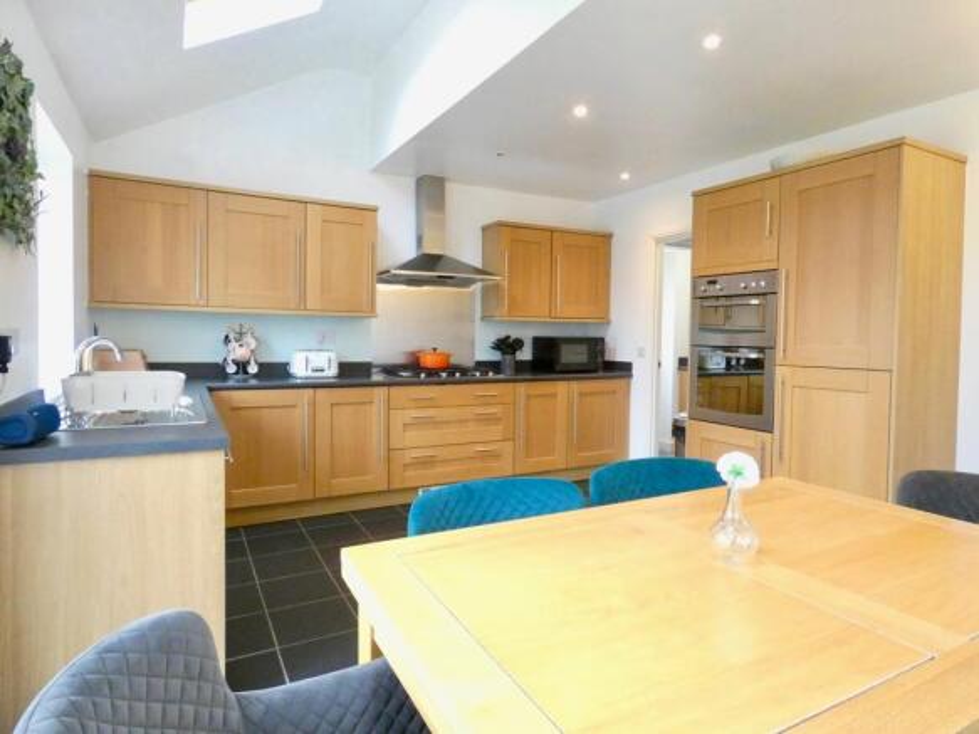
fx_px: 566
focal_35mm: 20
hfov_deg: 81.8
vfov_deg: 66.0
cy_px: 367
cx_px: 490
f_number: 2.8
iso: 1250
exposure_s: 1/60
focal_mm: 3.6
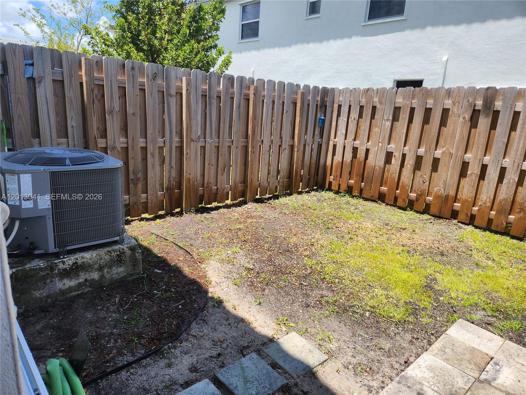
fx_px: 349
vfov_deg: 58.9
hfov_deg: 73.9
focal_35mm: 23
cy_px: 198
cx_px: 263
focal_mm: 5.4
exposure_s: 1/895
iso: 20
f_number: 1.8
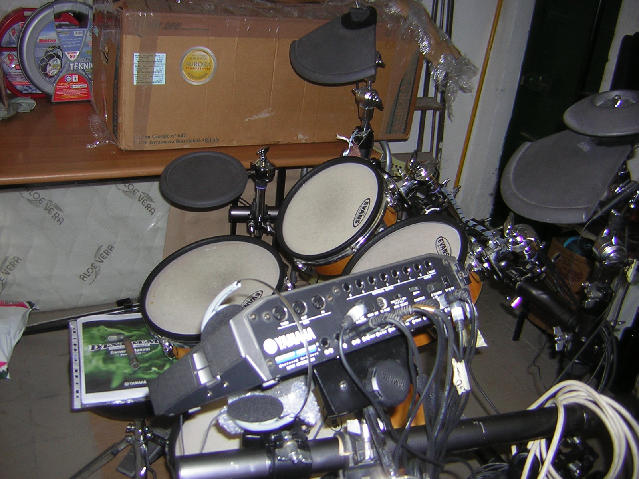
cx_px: 320
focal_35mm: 36
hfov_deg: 51.4
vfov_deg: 39.7
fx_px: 665
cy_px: 240
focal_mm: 4.7
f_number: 2.6
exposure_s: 1/60.1
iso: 50
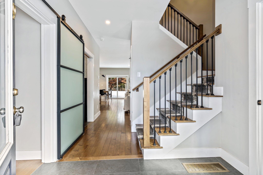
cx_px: 132
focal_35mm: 16
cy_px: 88
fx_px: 117
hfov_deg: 96.7
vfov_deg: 73.7
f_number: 9
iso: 50
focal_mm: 16
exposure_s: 1.3
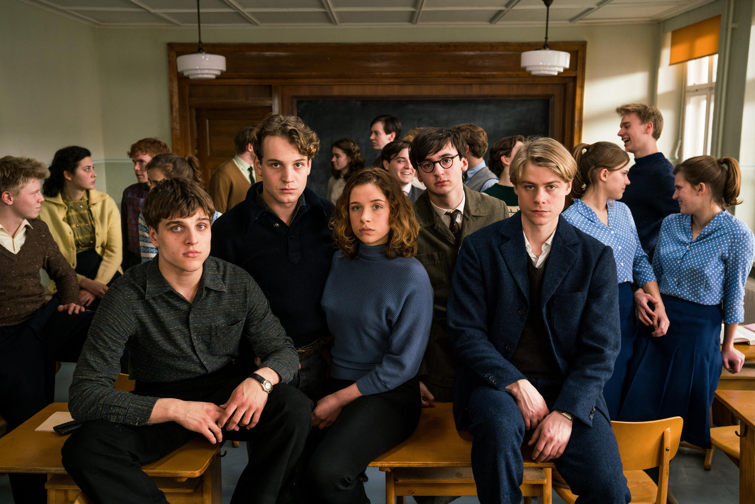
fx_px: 755
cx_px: 378
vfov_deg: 36.9
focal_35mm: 36
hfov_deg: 53.1
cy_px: 252
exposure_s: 1/80
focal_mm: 36
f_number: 4
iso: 1000
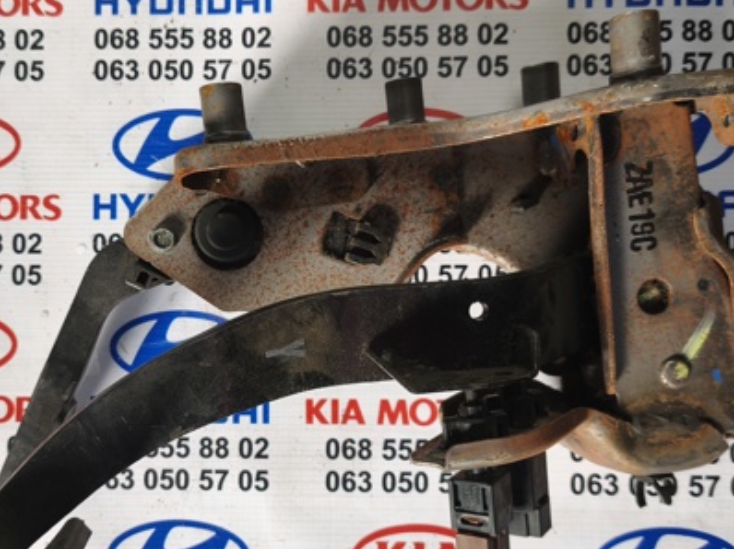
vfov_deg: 38.5
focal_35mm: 37
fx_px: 784
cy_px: 332
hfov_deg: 49.9
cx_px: 302
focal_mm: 5.35
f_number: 1.7
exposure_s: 1/198
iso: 50
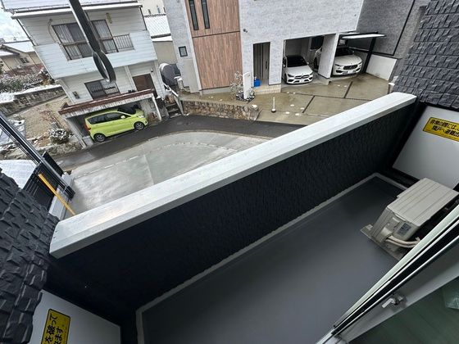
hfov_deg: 102.1
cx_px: 230
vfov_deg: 85.7
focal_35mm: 14
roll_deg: +7.5
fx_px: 186
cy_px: 172
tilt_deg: -39.0
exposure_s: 1/1043
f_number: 2.2
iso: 40
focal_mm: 2.22
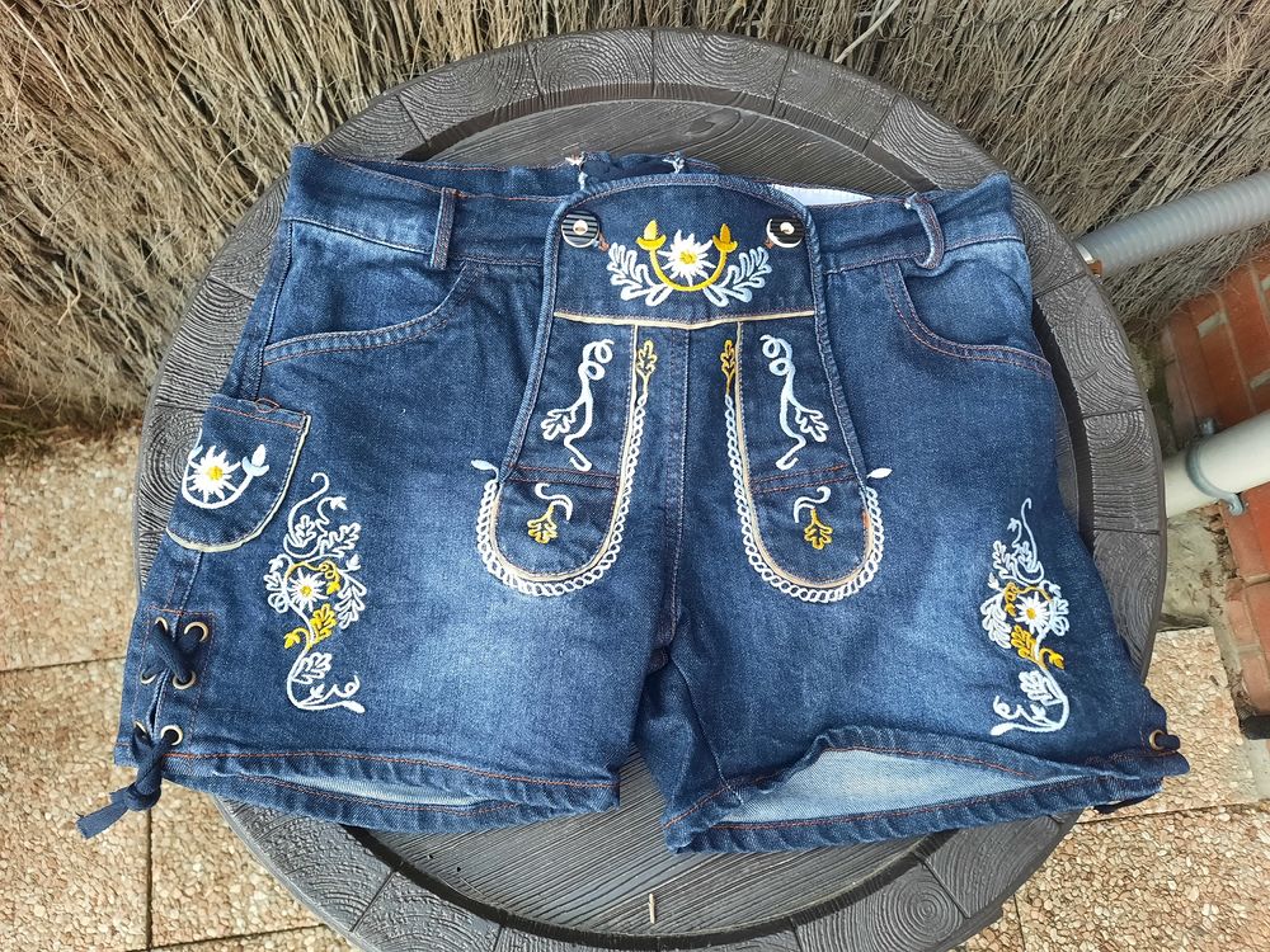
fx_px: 917
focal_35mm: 25
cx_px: 635
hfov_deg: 69.4
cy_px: 476
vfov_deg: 54.9
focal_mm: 4.6
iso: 400
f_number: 2
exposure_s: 1/33
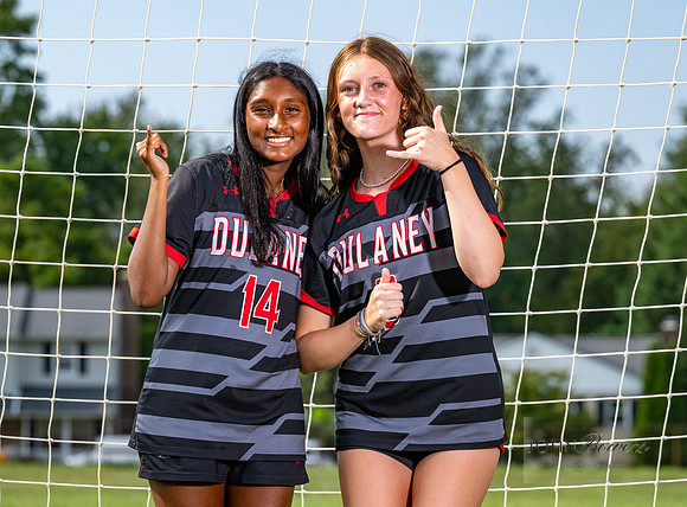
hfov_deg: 10.0
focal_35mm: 200
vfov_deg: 7.4
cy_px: 245
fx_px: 3944
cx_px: 324
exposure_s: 1/400
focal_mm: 150
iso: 160
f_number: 6.3
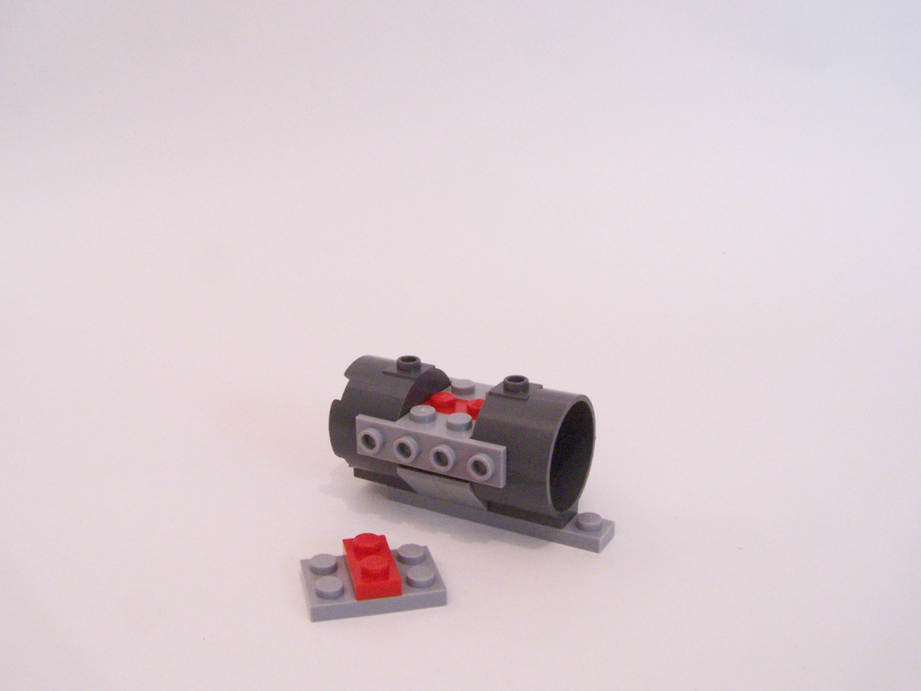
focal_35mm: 38
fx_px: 1011
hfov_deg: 49.0
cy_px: 346
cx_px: 460
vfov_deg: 37.7
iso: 400
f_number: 8
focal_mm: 6.3
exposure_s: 1/4
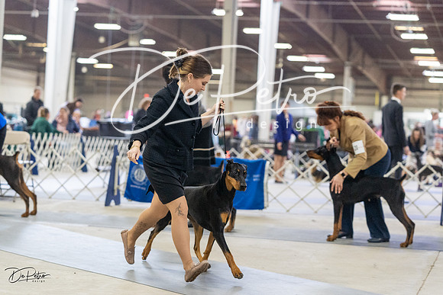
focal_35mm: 93
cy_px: 148
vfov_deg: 14.7
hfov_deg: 21.9
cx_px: 222
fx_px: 1145
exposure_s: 1/320
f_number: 3.5
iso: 6400
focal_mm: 93
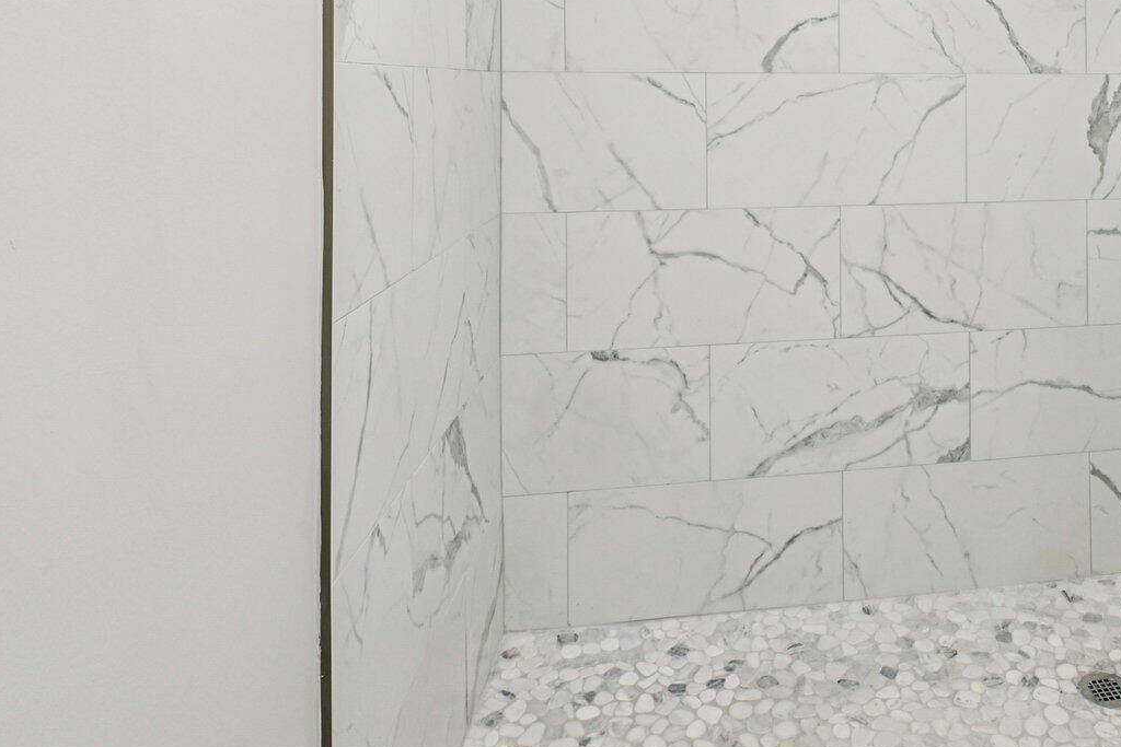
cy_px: 83
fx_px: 872
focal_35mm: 28
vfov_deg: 42.7
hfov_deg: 61.1
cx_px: 865
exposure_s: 1/8
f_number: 9
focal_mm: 14
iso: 200
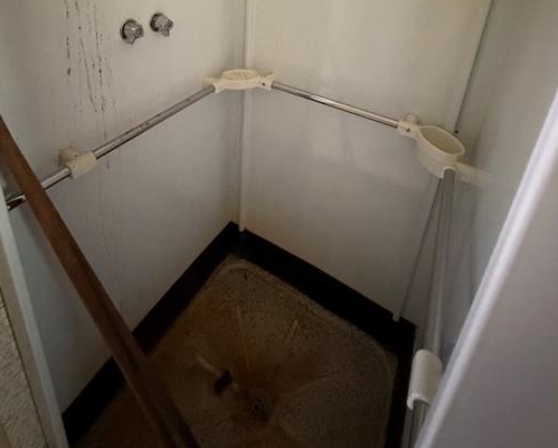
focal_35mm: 21
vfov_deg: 57.0
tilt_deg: -20.3
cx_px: 273
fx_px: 347
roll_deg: -3.4
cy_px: 49
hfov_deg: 77.6
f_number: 2.2
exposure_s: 1/39
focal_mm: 2.22
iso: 1600
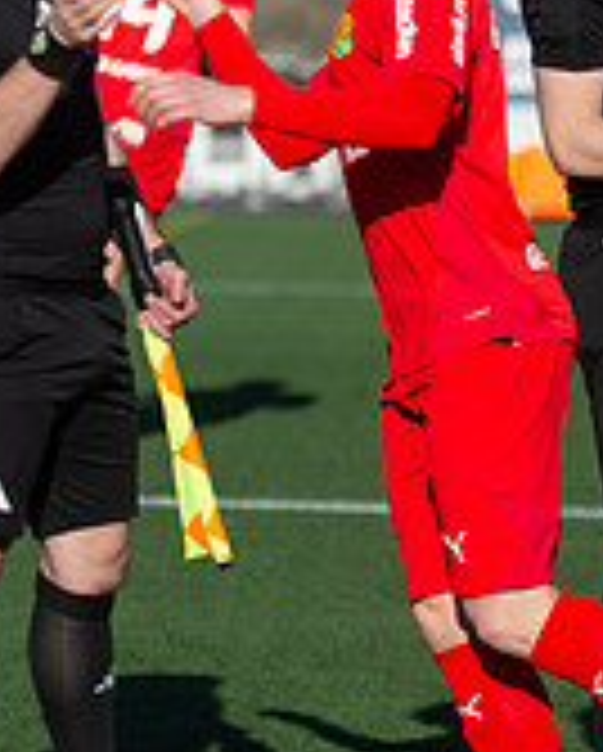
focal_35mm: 455
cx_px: 662
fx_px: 10132
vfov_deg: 4.2
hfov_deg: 3.4
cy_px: 333
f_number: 3.2
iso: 100
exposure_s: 1/1600
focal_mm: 140
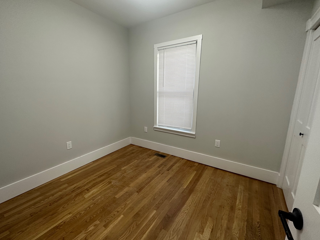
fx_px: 148
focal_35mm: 16
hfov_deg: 94.4
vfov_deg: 78.1
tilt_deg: -12.0
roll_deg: +0.5
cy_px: 119
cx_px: 151
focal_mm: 2.22
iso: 200
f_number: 2.2
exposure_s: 1/60
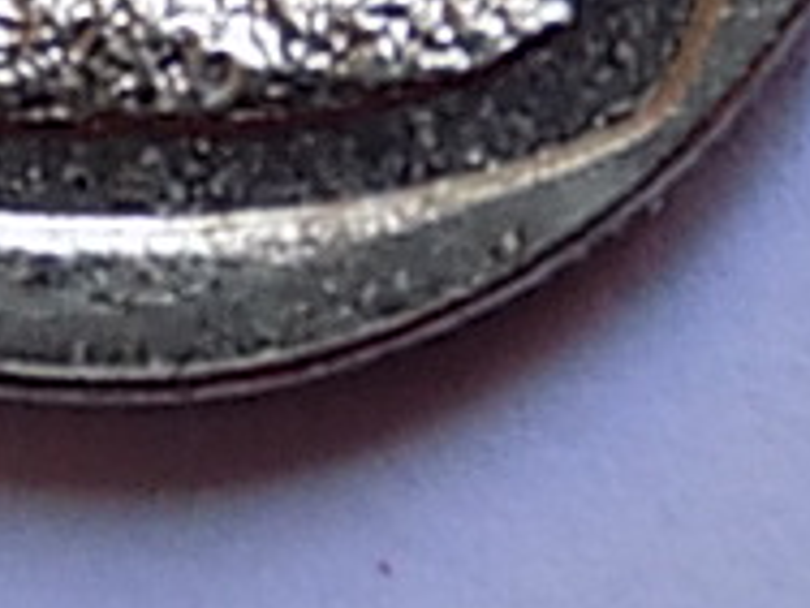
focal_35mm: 401
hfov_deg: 4.9
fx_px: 9383
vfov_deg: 3.7
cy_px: -418
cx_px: 95
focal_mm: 20.9
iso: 400
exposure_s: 1/200
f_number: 4.8
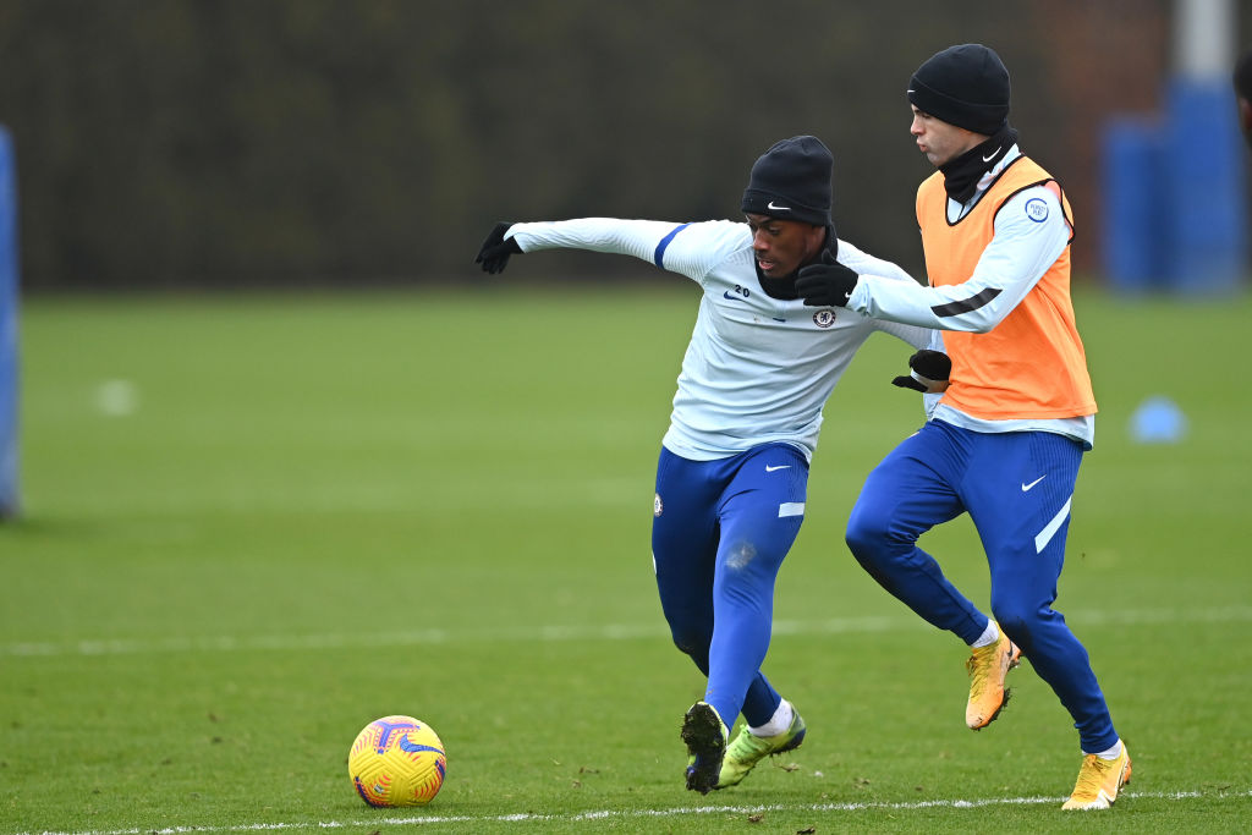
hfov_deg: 5.2
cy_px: 418
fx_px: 13912
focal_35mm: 400
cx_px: 626
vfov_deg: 3.4
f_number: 2.8
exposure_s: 1/2000
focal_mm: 400
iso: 1000
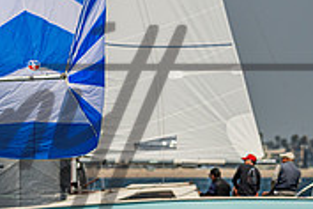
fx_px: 4982
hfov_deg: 3.6
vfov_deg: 2.4
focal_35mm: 573
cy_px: 109
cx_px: -67
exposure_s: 1/4000
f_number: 4.8
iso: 220
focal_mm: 175
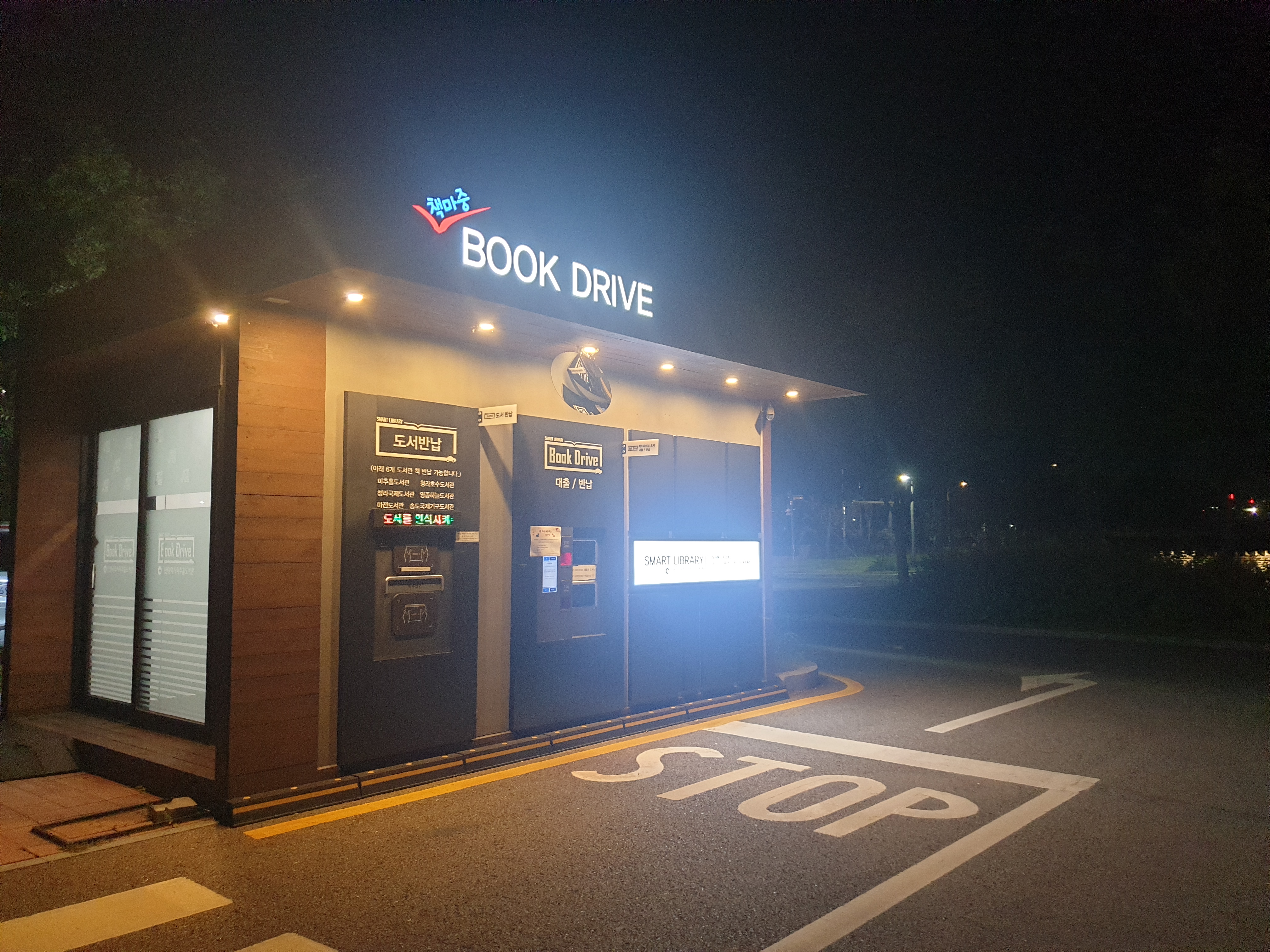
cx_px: 635
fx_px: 954
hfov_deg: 67.3
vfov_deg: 53.1
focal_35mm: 26
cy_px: 476
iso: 400
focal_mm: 4.3
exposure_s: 1/60
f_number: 1.5
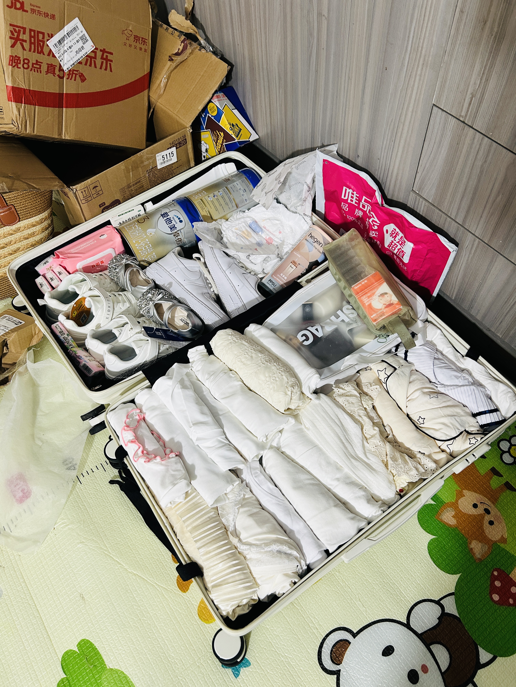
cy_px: 344
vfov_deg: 67.3
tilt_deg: -56.5
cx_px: 258
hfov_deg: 53.1
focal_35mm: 26
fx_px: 517
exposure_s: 1/50
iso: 160
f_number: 1.5
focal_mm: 5.7
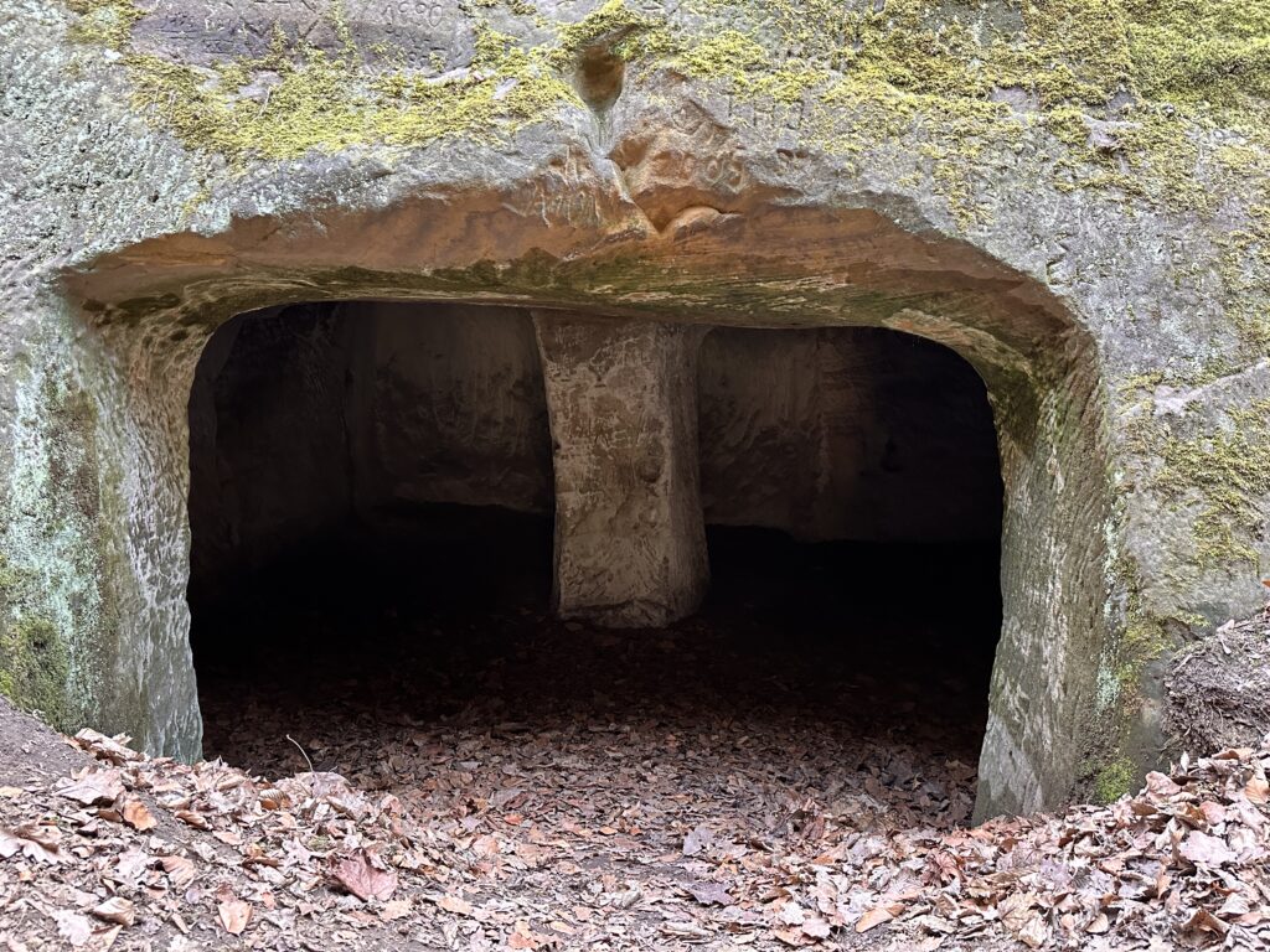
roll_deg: -1.5
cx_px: 635
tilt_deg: -5.3
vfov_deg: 56.8
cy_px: 476
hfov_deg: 71.6
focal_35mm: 24
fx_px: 881
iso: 640
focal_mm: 6.86
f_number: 1.78
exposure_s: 1/60
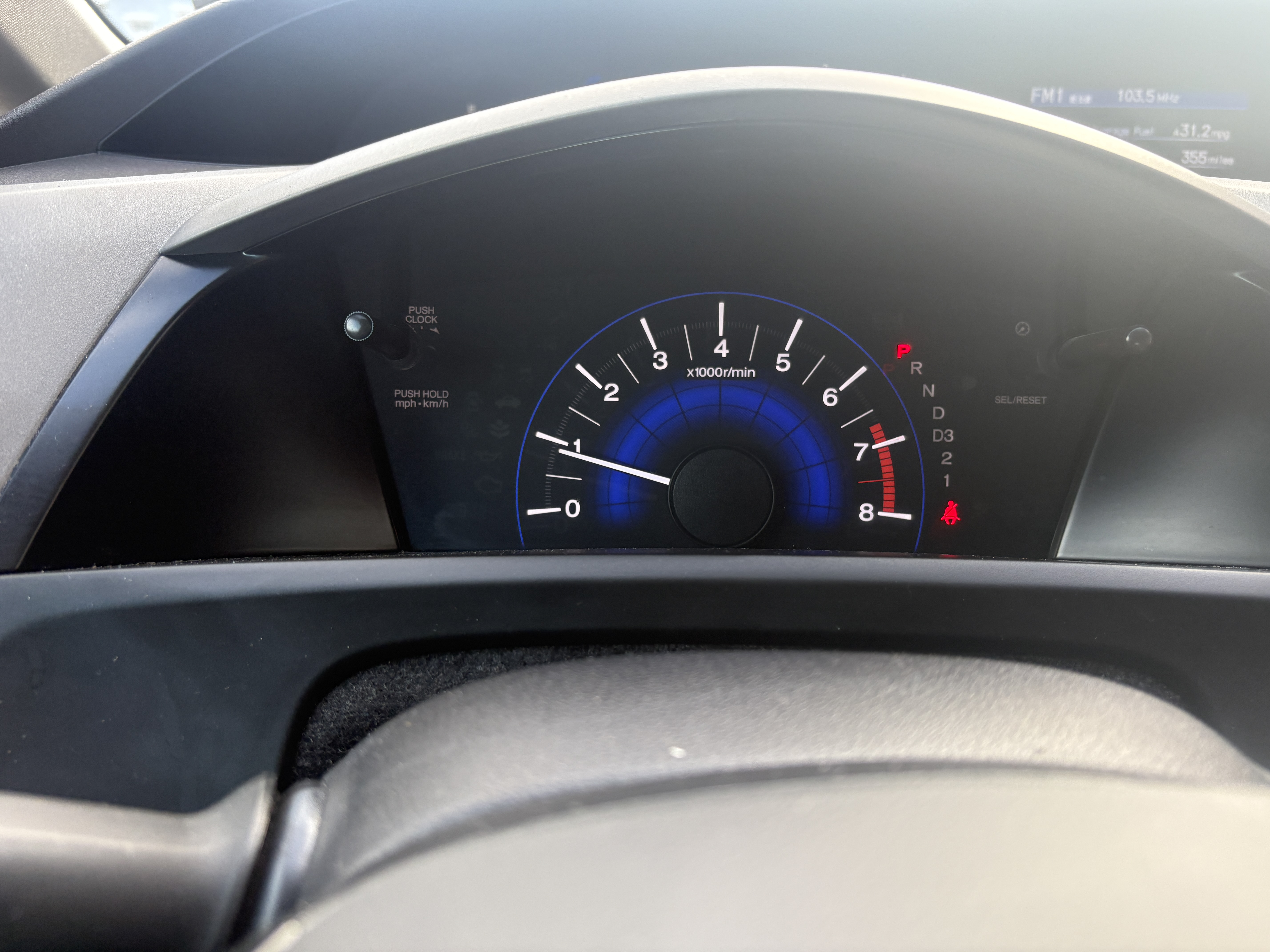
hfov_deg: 67.3
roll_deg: -1.8
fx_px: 954
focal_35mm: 26
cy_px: 476
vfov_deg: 53.1
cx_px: 635
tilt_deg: -22.7
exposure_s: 1/139
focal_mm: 5.96
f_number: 1.6
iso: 125
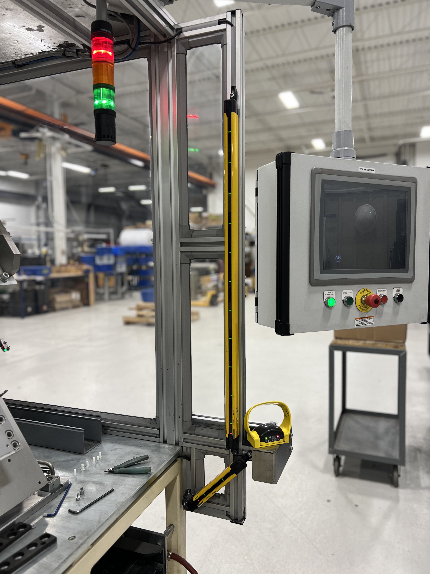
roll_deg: -0.3
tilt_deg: -4.5
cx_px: 215
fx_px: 431
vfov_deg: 67.3
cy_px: 287
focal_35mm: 26
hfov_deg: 53.1
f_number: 1.5
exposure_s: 1/120
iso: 100
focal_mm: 5.7
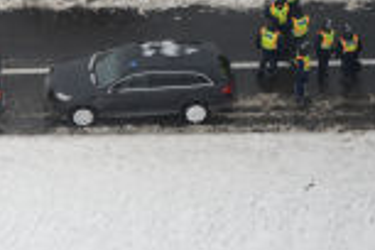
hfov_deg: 3.5
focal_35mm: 587
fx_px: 6114
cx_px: -81
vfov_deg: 2.3
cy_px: 49
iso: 400
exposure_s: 1/8000
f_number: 3.2
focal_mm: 200
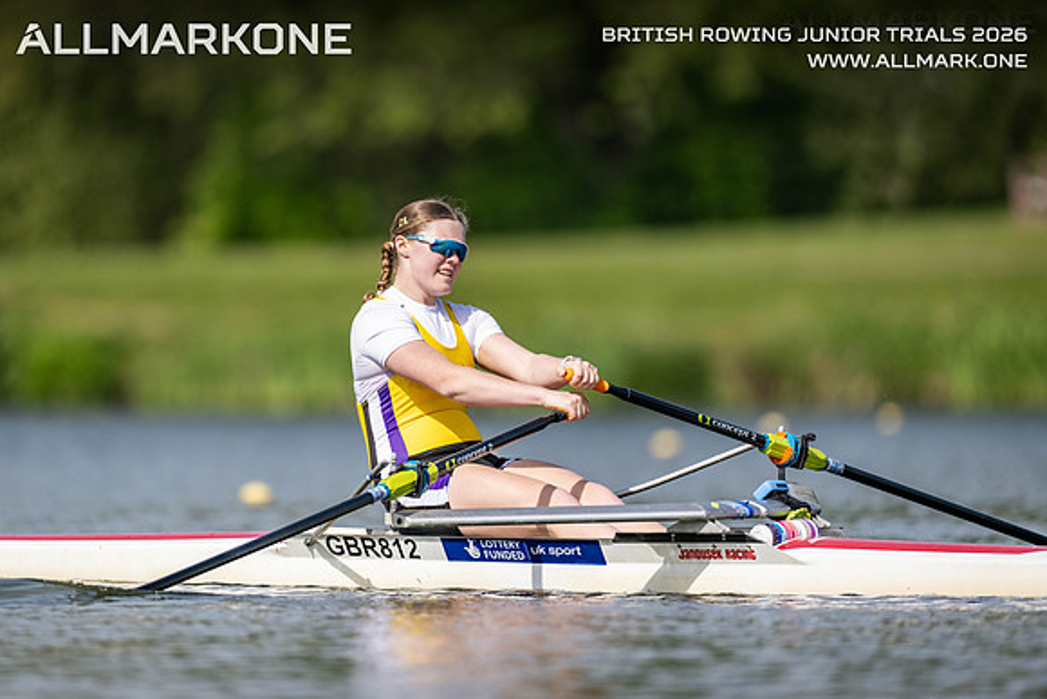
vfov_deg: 2.3
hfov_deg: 3.4
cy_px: 350
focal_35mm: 600
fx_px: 17453
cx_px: 524
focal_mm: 600
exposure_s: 1/2500
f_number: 4
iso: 250
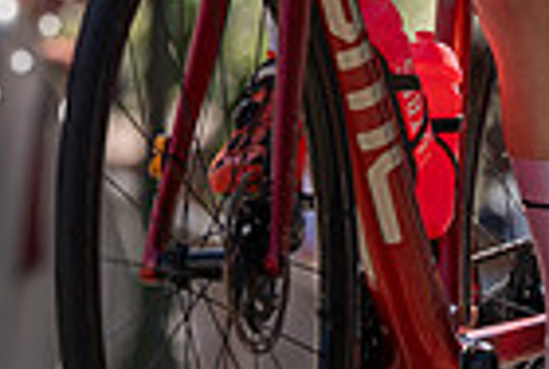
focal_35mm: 571
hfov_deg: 3.6
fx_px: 8726
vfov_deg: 2.4
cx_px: 365
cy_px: -387
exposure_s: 1/1000
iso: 100
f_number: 3.5
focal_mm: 138
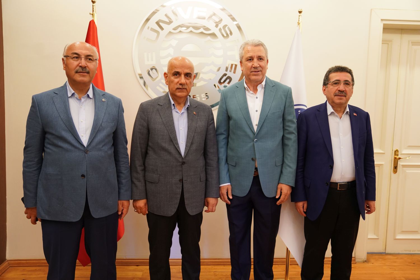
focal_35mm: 30
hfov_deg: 61.9
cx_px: 210
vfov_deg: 43.6
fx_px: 350
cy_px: 140
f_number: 2.8
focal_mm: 30
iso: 2000
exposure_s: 1/125
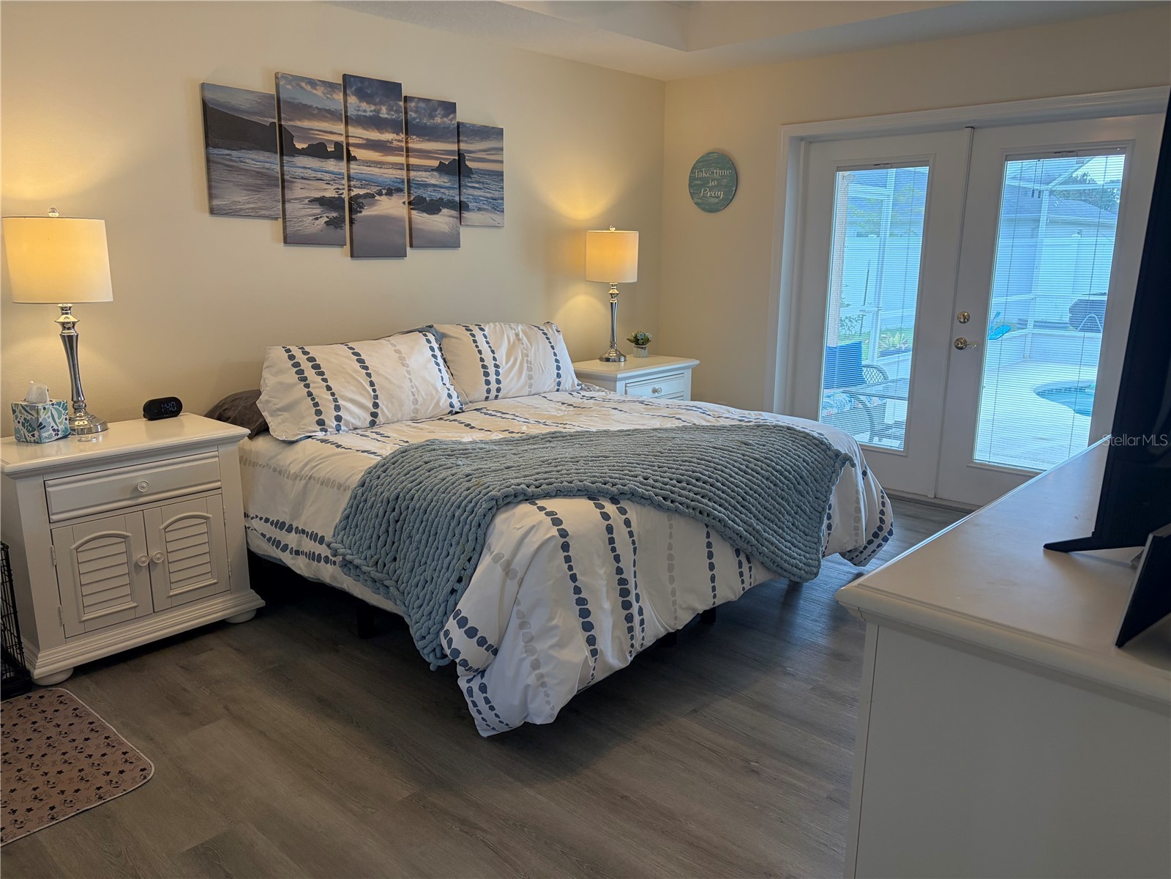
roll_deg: -0.3
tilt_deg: -12.1
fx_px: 880
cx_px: 586
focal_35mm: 26
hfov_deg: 67.3
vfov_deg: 53.1
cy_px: 440
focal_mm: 5.96
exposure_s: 1/122
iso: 125
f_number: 1.6
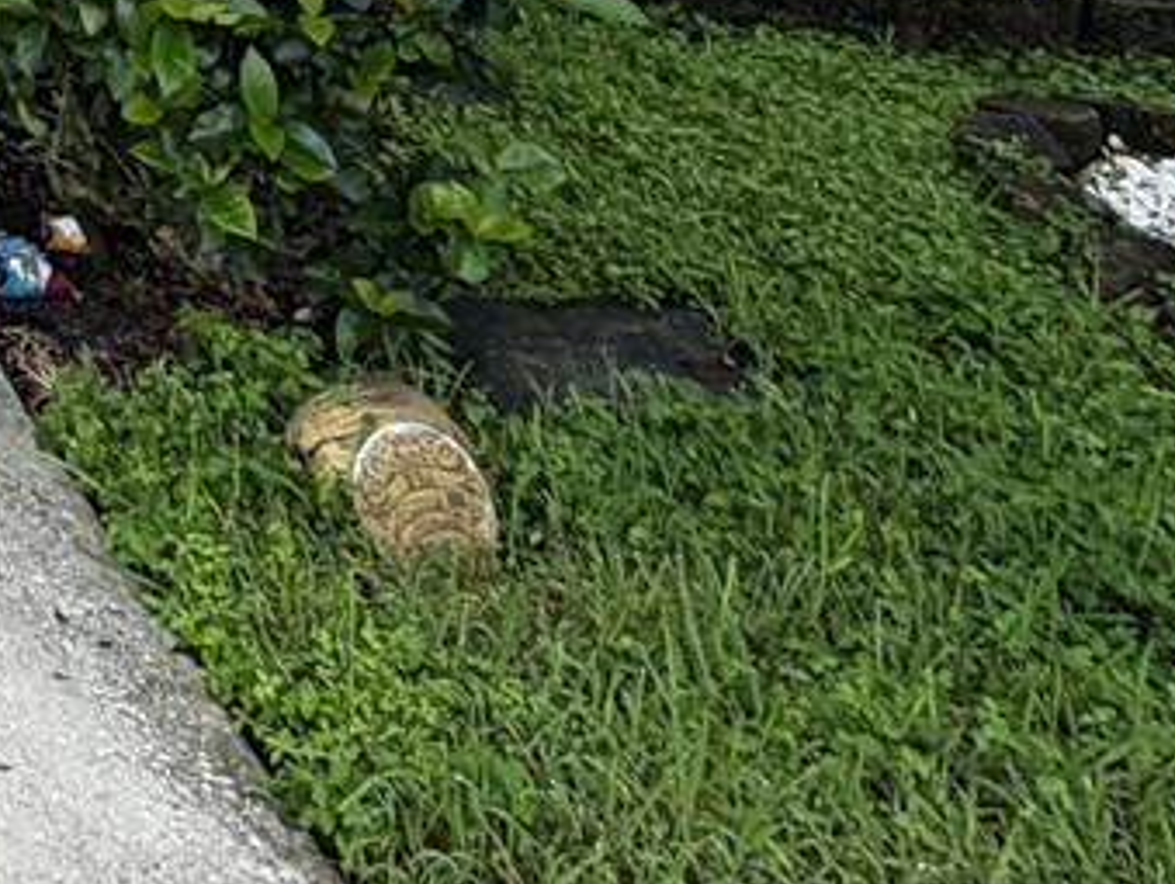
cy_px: -1189
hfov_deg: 22.0
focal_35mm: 66
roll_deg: -2.3
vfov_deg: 14.8
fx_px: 2243
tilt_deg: +11.1
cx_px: -769
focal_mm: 2.22
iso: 125
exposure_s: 1/121
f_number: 2.2
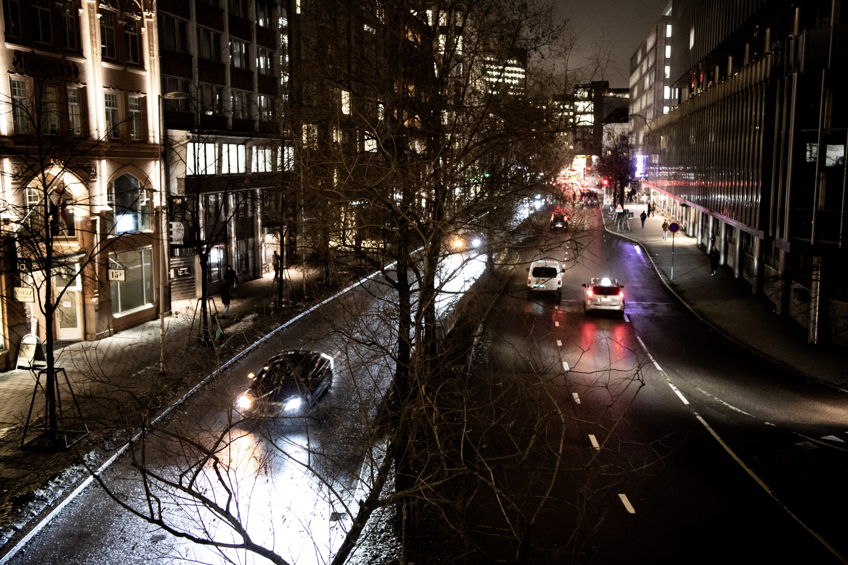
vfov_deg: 35.9
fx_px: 872
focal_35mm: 37
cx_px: 435
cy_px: 278
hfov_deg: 51.9
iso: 6400
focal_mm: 36
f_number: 2.8
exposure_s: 1/50
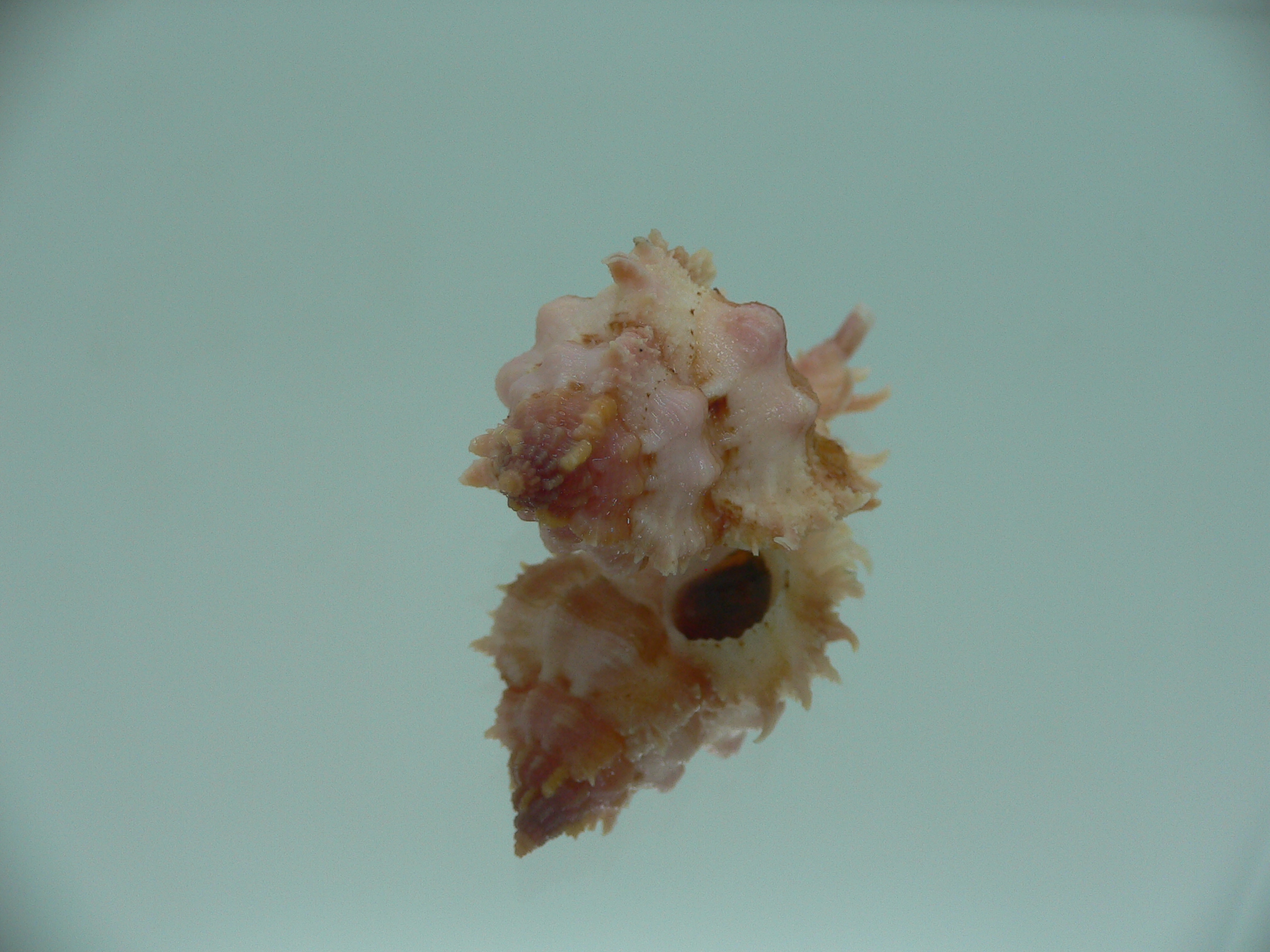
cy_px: 476
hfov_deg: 52.6
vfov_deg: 40.7
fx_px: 1284
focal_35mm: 35
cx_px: 635
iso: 80
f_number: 2.8
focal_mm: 4.6
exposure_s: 1/60
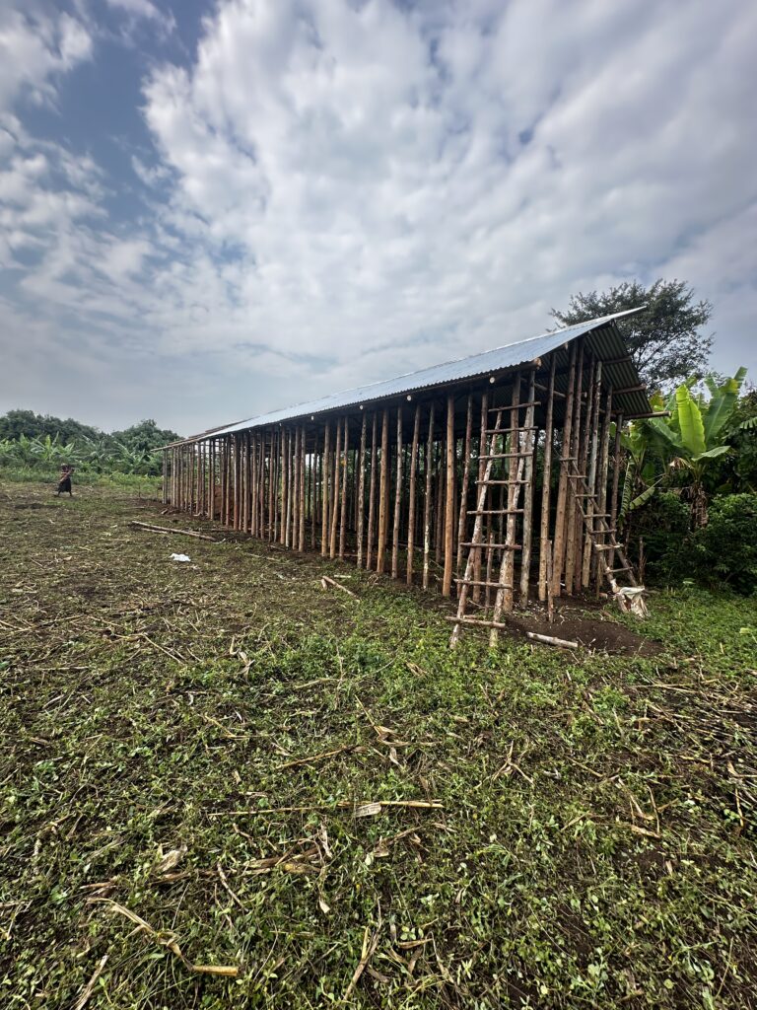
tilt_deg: -0.8
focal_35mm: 14
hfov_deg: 85.7
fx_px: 408
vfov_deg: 102.1
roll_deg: -2.3
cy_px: 505
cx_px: 378
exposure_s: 1/442
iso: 40
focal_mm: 2.22
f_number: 2.2
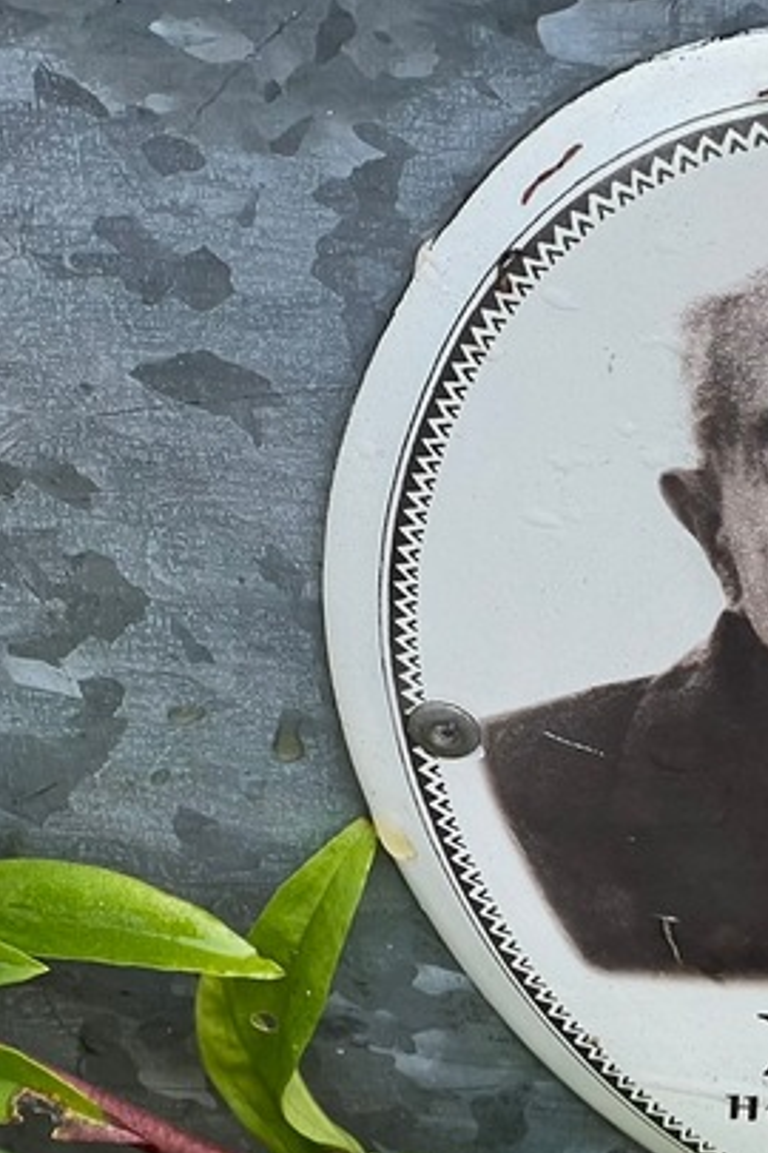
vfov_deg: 13.0
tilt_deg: -49.1
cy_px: 797
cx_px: 1087
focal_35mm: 158
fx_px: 5056
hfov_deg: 8.5
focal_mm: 9
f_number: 2.8
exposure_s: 1/99
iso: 32
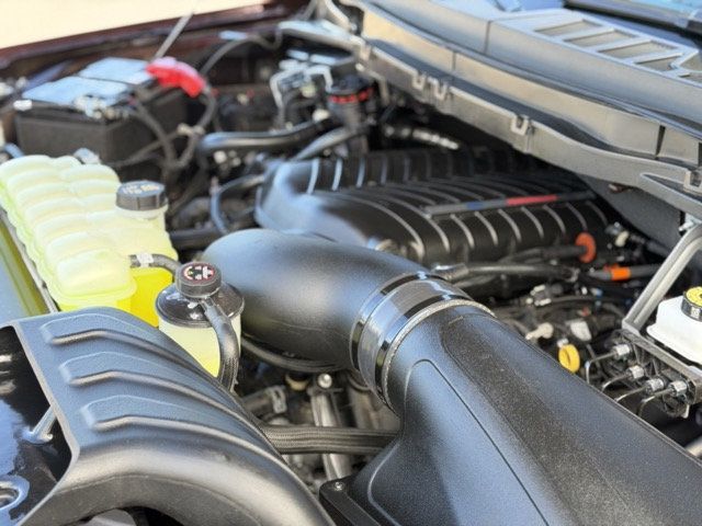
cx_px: 351
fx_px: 973
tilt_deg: -25.8
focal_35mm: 48
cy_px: 263
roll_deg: -2.5
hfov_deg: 39.7
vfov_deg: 30.3
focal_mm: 6.76
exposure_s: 1/194
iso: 200
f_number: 1.78
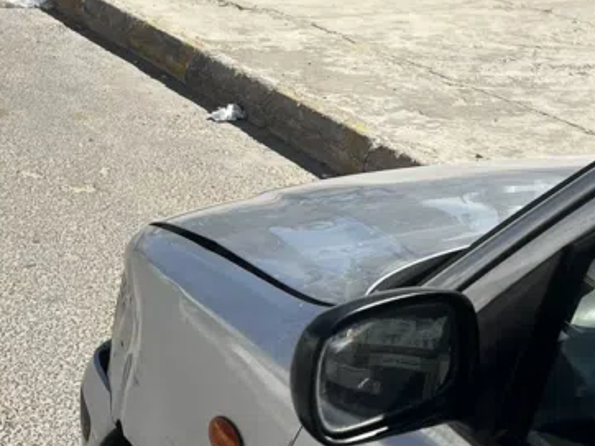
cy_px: 133
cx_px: 298
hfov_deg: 41.3
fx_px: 790
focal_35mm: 46
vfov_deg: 31.1
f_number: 1.5
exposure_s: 1/4274
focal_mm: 5.7
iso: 50
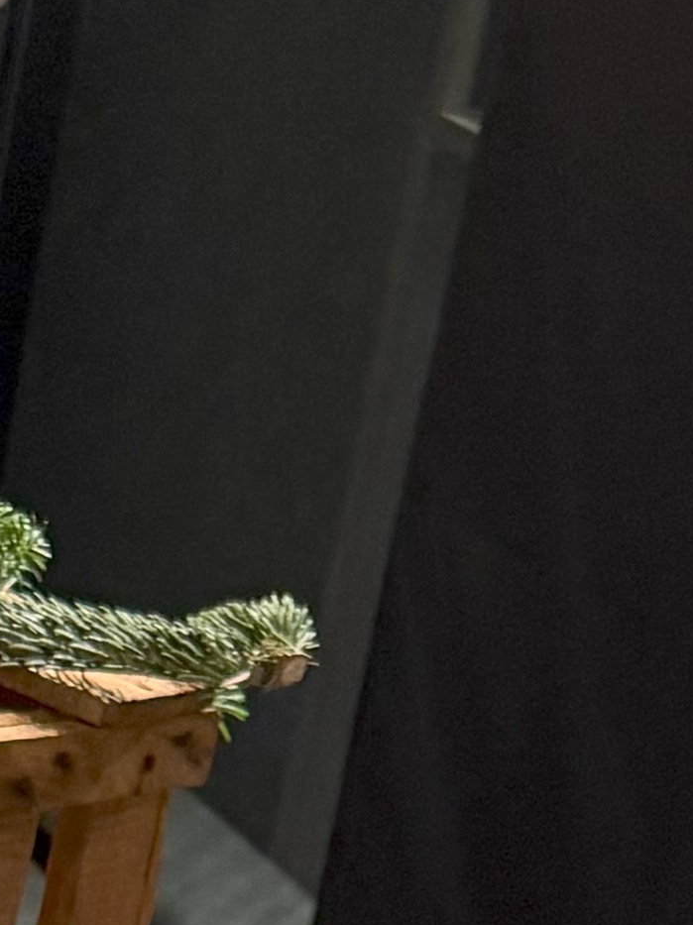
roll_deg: -14.2
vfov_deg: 11.7
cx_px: 204
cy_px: 1985
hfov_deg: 10.1
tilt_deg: -32.8
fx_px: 3927
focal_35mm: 147
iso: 400
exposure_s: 1/60
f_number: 1.78
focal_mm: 6.76
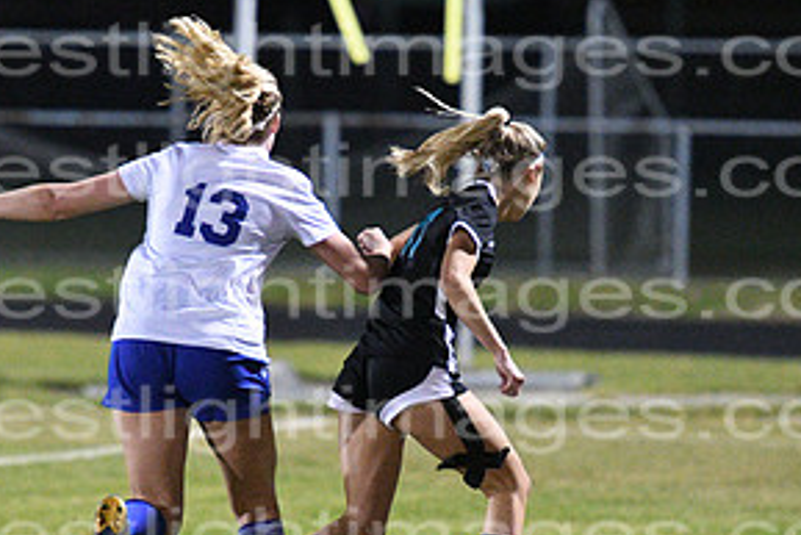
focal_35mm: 571
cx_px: 299
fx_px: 12711
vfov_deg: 2.4
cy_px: 359
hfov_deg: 3.6
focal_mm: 190
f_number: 2.8
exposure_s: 1/800
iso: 10000
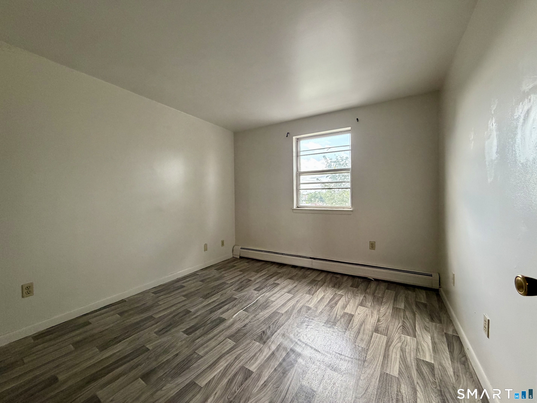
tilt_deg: -1.7
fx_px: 217
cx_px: 268
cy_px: 202
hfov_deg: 102.1
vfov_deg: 85.7
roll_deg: +0.5
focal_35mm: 14
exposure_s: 1/120
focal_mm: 2.22
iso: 320
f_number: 2.2
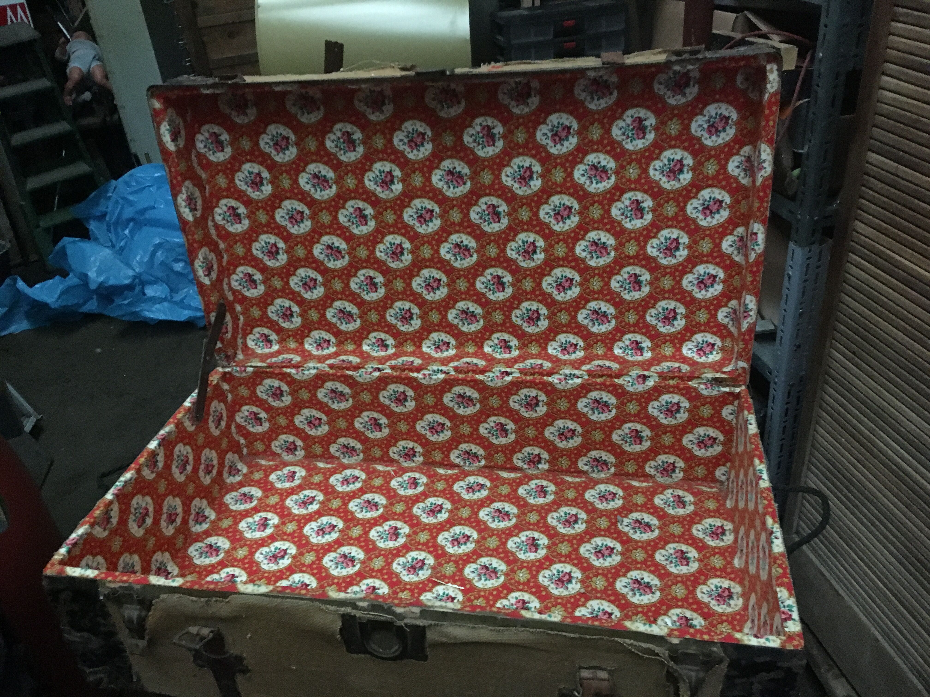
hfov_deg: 61.7
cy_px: 348
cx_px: 465
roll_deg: +4.0
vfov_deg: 48.2
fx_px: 779
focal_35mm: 29
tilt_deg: -28.7
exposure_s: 1/17
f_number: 2.2
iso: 640
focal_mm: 4.15
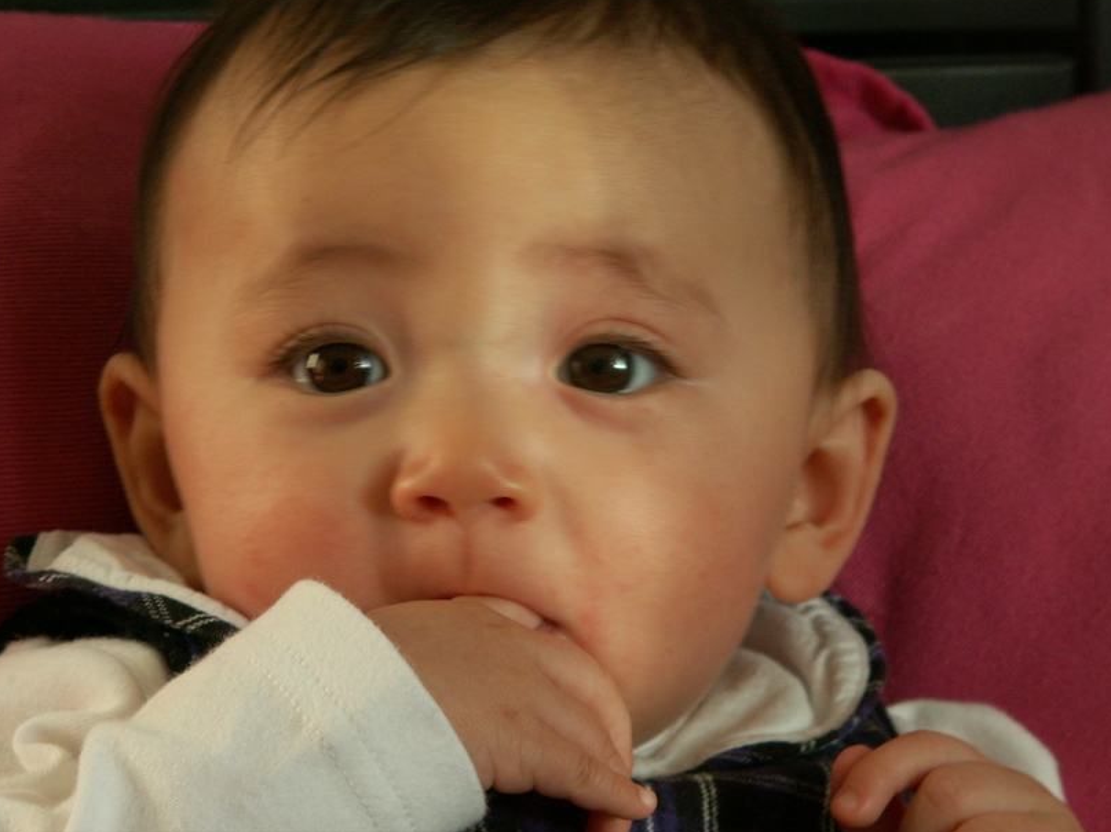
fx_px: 4714
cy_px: 399
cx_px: 580
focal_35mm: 147
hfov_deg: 13.4
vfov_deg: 10.1
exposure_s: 1/40
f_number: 4
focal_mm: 22.68
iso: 100
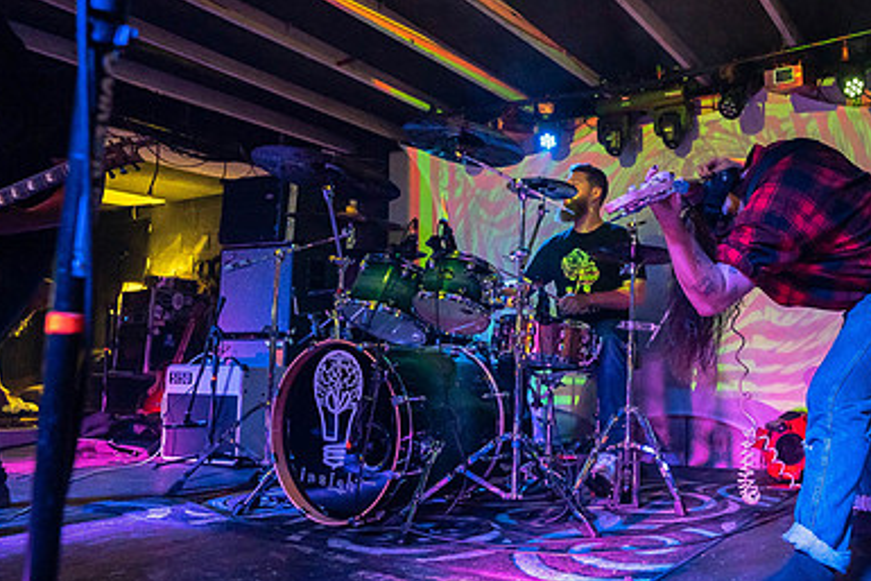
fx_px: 629
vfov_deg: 49.5
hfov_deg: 62.3
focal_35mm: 26
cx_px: 720
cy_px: 330
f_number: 2.8
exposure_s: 1/250
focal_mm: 14
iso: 1600
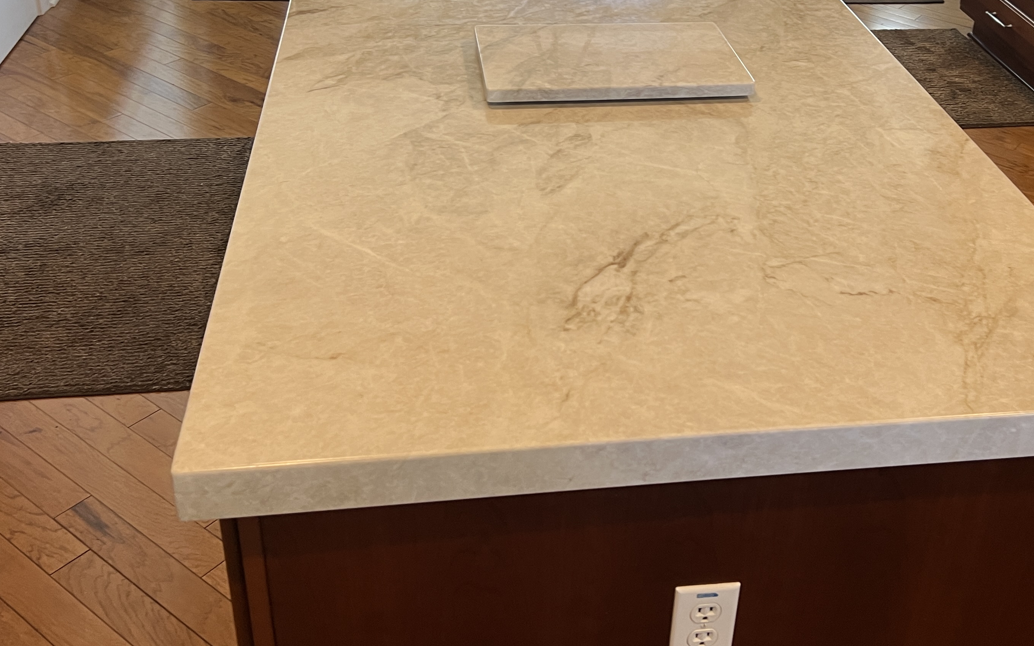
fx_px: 1155
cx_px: 640
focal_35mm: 41
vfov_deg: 30.8
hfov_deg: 47.8
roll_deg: -2.2
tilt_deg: -29.6
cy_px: 172
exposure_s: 1/60
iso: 100
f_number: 1.5
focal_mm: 5.7
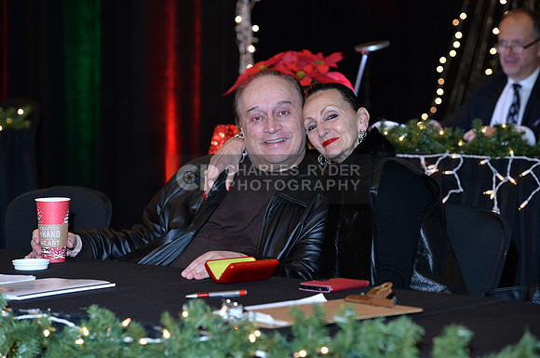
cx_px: 270
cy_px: 179
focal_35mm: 120
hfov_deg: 17.1
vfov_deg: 11.4
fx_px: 1797
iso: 2500
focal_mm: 120
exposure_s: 1/250
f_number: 4.5
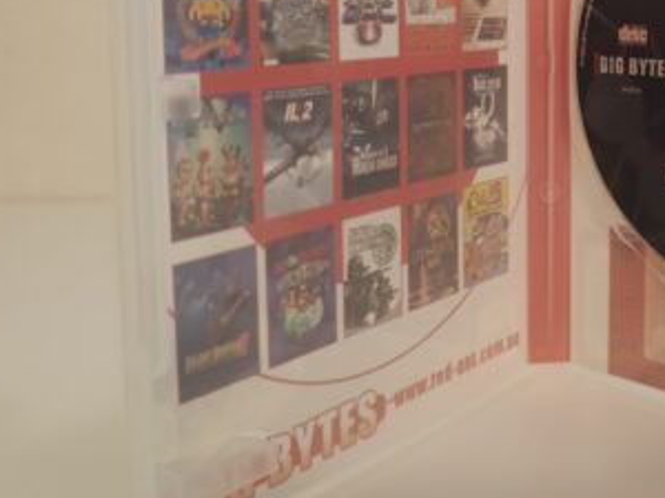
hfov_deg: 37.7
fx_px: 922
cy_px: 93
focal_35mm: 48
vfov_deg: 29.5
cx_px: 563
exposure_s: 1/33.3
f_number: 1.4
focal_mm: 5.89
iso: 3247
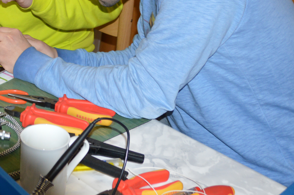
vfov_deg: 18.3
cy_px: -30
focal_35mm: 71
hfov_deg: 25.9
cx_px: -44
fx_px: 579
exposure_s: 1/60
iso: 450
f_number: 3.5
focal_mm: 18
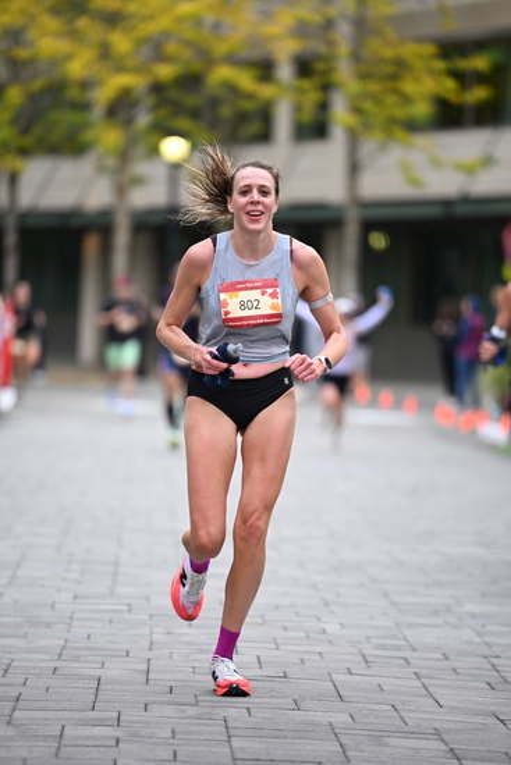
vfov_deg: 10.3
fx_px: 4255
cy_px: 382
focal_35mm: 200
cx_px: 256
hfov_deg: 6.9
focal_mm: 200
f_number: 2.8
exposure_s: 1/1600
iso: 1000
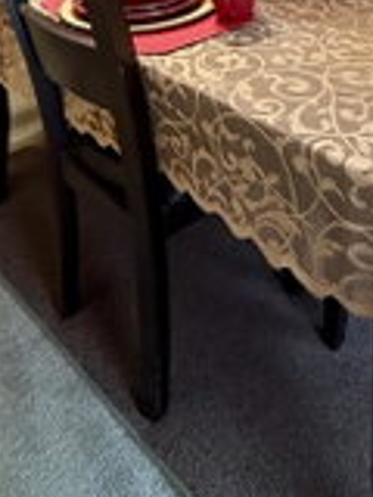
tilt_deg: -10.5
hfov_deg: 33.3
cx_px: 302
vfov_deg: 35.6
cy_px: -93
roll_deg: +0.0
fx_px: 603
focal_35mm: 42
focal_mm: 2.22
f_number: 2.2
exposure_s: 1/60
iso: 500
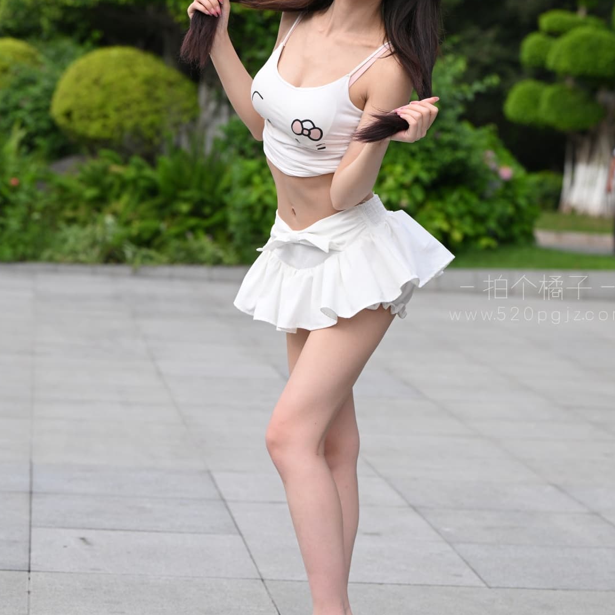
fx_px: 2171
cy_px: 271
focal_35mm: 108
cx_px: 327
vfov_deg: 16.1
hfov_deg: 16.1
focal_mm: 78
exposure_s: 1/640
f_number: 4
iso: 400
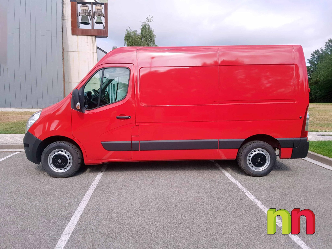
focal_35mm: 24
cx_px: 166
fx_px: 230
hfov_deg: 71.6
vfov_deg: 56.8
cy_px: 124
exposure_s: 1/3200
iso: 80
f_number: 1.8
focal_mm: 6.86
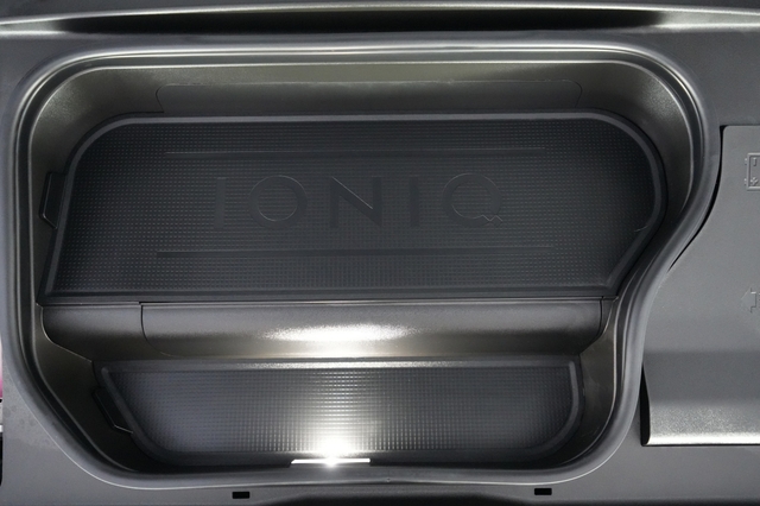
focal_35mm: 28
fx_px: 591
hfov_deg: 65.5
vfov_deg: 46.4
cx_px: 380
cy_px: 253
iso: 12800
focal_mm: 28
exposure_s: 1/125
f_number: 2.8
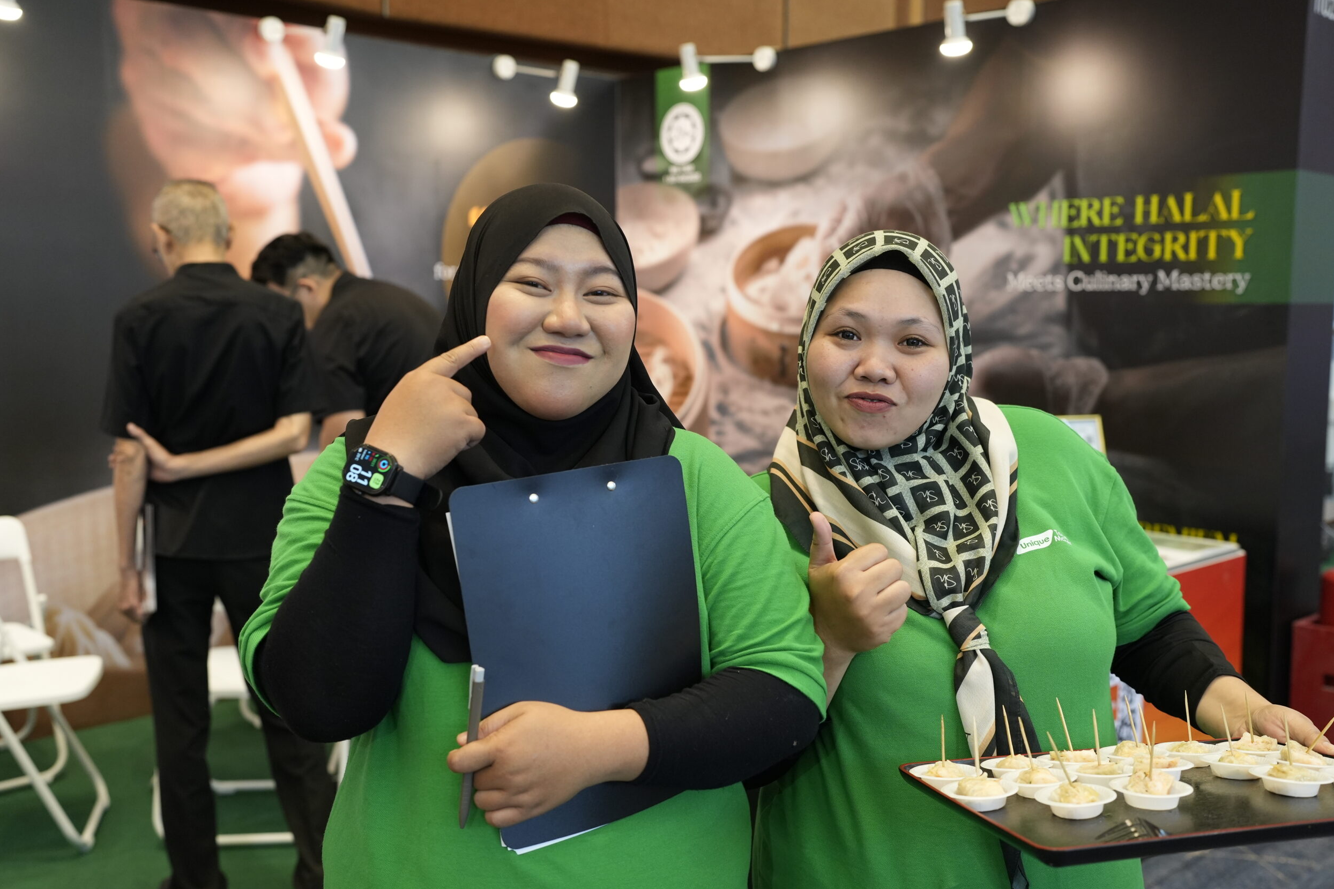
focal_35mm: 36
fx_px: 1334
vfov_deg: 36.9
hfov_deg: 53.1
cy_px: 443
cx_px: 659
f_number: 3.2
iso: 1600
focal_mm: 35
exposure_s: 1/160
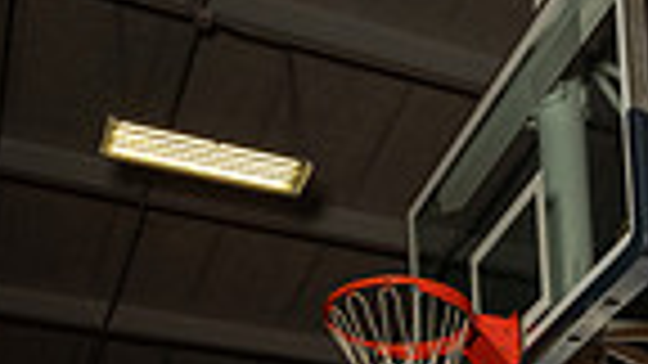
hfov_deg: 24.0
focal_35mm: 85
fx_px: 1461
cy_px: 962
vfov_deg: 11.1
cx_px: 644
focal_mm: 26
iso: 320
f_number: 8
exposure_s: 1/200
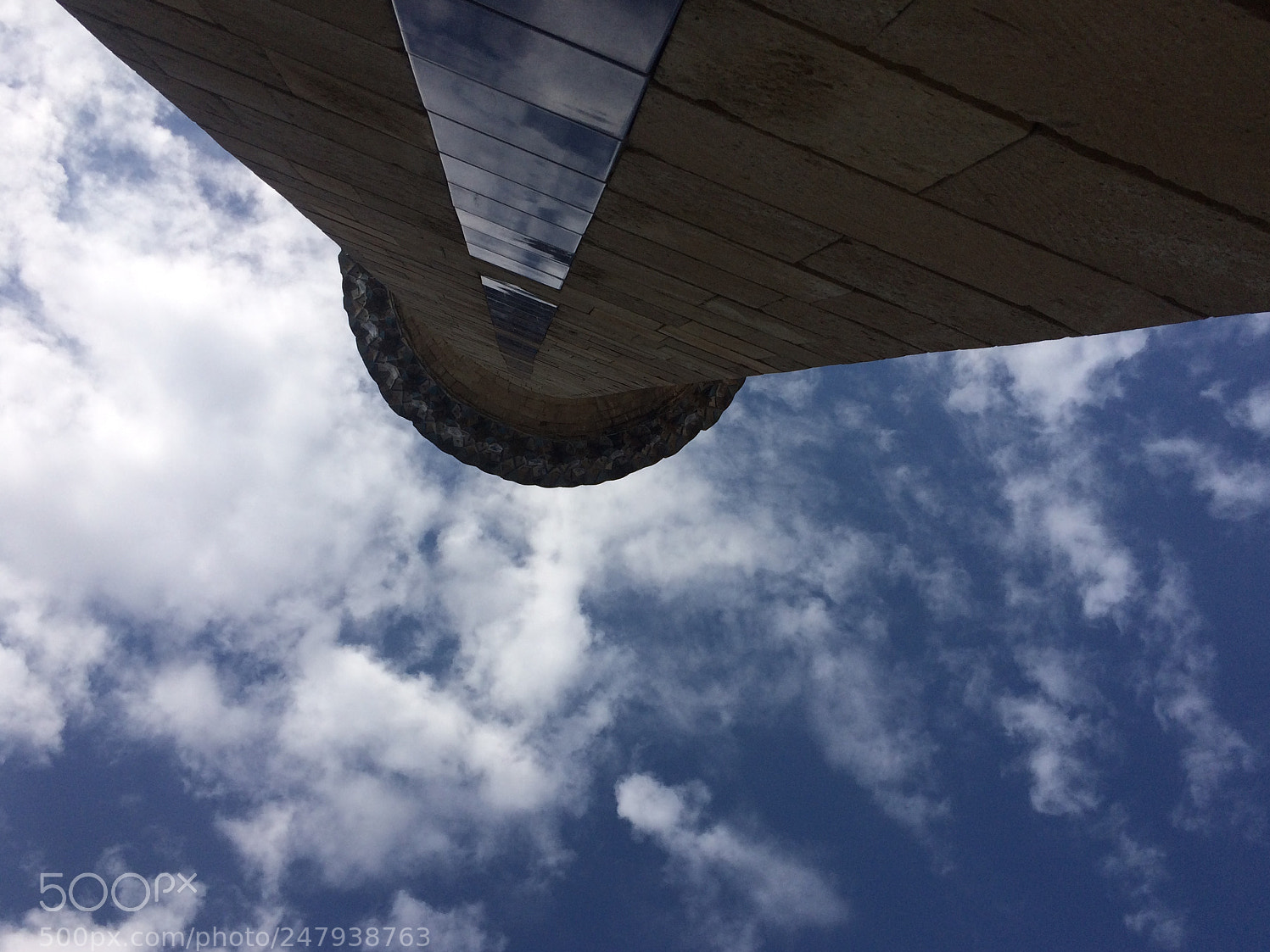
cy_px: 495
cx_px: 665
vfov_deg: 45.4
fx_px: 1137
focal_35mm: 31
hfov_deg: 58.3
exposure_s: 1/5882
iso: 32
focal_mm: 4.15
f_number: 2.2
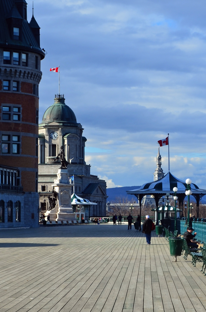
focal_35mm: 104
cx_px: 143
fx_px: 898
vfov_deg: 19.7
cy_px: 182
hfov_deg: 13.1
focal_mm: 32
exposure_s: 1/125
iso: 100
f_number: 11
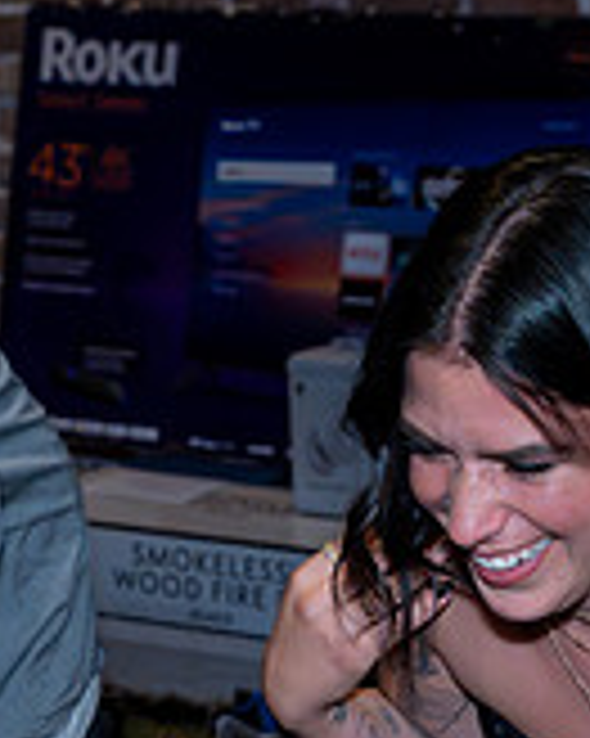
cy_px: 799
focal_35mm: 133
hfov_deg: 11.6
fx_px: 2906
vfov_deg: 14.2
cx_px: 437
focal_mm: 40
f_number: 5
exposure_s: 1/250
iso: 6400
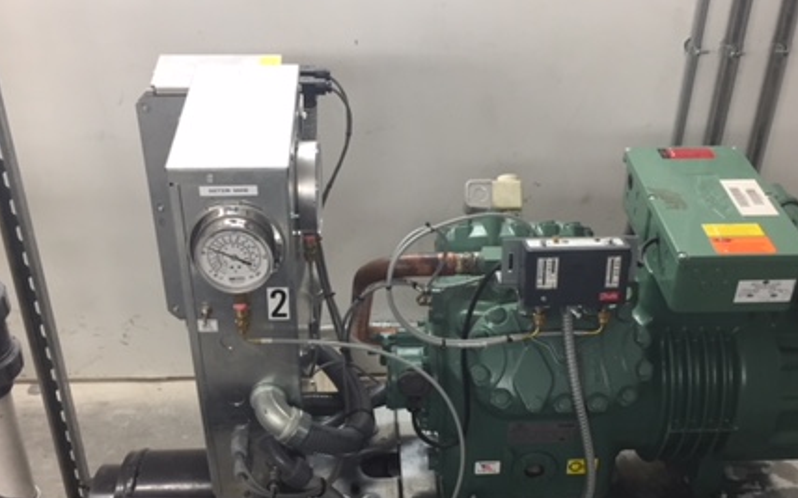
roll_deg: -0.7
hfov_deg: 43.5
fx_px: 1000
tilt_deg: -36.6
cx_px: 403
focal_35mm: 46
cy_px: 326
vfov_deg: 27.8
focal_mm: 4.15
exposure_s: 1/30
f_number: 2.2
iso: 80
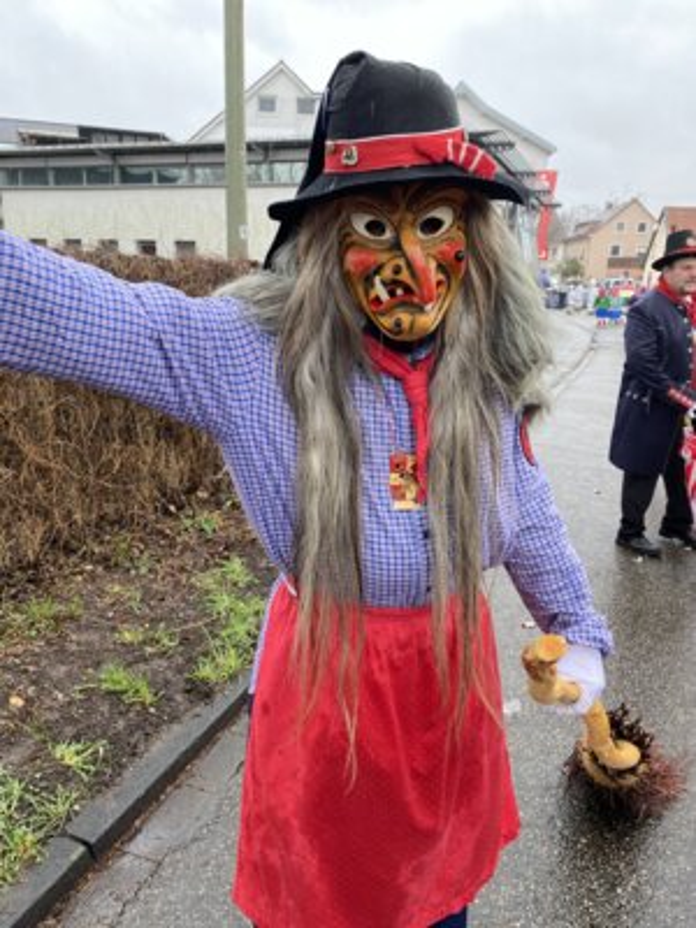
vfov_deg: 67.3
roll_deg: +0.2
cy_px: 464
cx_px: 348
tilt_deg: -16.0
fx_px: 697
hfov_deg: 53.1
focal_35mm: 26
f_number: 1.8
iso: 80
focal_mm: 4.25
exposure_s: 1/122
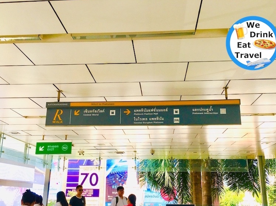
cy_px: 124
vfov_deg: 40.5
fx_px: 279
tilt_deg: +15.0
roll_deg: -0.3
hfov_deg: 52.6
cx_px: 142
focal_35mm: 35
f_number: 2.2
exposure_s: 1/463
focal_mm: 4.15
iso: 25
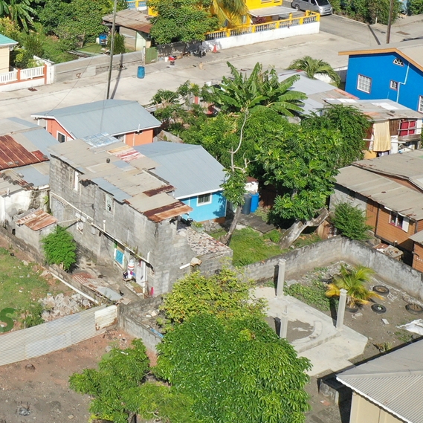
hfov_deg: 20.9
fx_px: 1023
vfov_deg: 22.4
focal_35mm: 74
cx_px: -151
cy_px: -7
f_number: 5.6
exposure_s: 1/30
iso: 160
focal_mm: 10.26
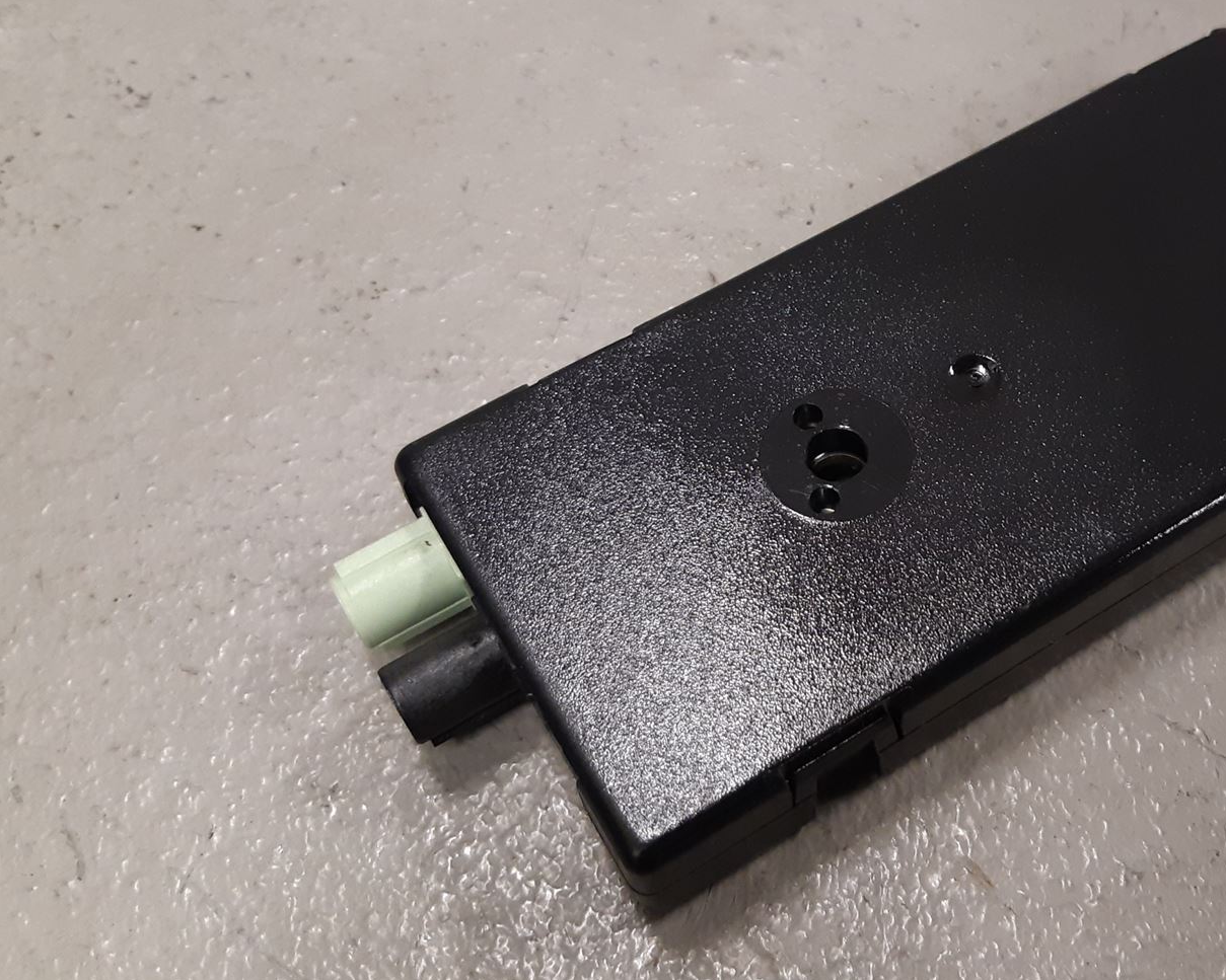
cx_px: 891
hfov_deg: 41.8
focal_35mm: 43
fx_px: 1560
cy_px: 418
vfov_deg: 34.8
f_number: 1.7
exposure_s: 1/50
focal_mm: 3.93
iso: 200
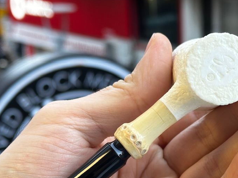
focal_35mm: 90
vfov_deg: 16.3
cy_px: 131
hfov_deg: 21.7
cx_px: 157
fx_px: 619
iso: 80
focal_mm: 6.86
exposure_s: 1/121
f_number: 1.78
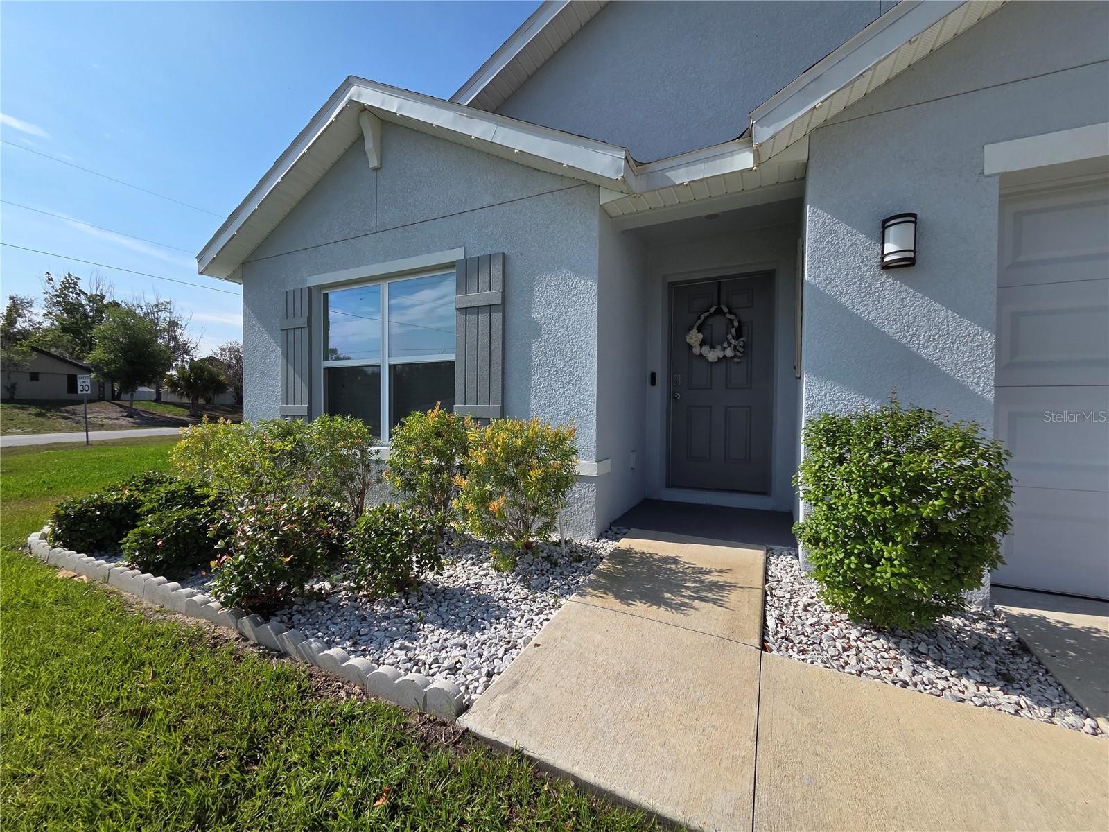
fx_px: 416
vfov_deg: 89.9
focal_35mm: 13
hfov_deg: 106.2
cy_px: 416
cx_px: 554
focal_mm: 2.2
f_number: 2.2
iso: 50
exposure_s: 1/2945
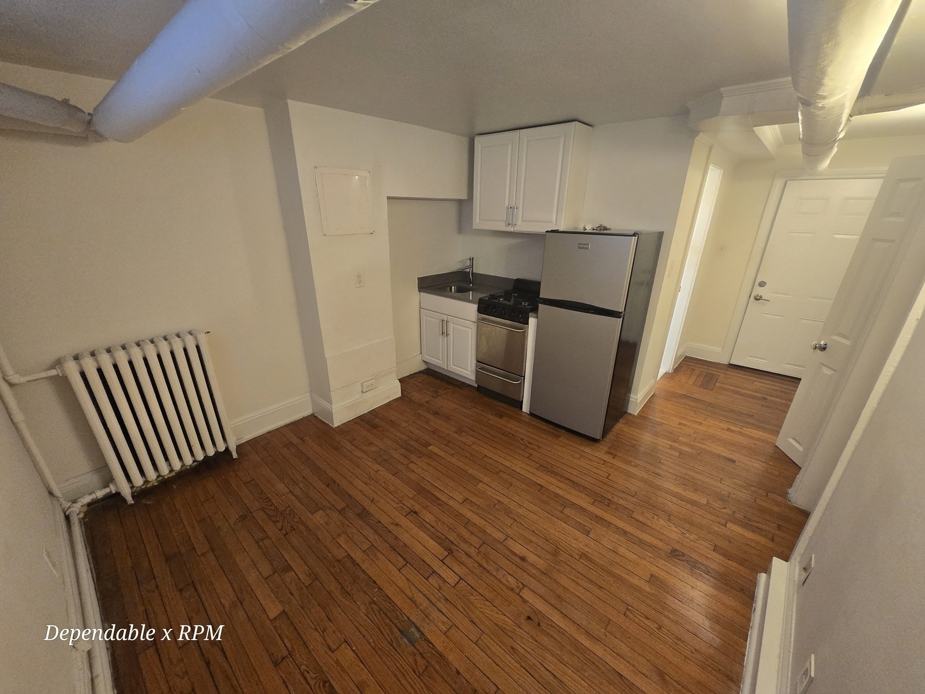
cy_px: 347
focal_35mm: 13
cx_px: 462
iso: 320
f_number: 2.2
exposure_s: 1/60
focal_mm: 1.7
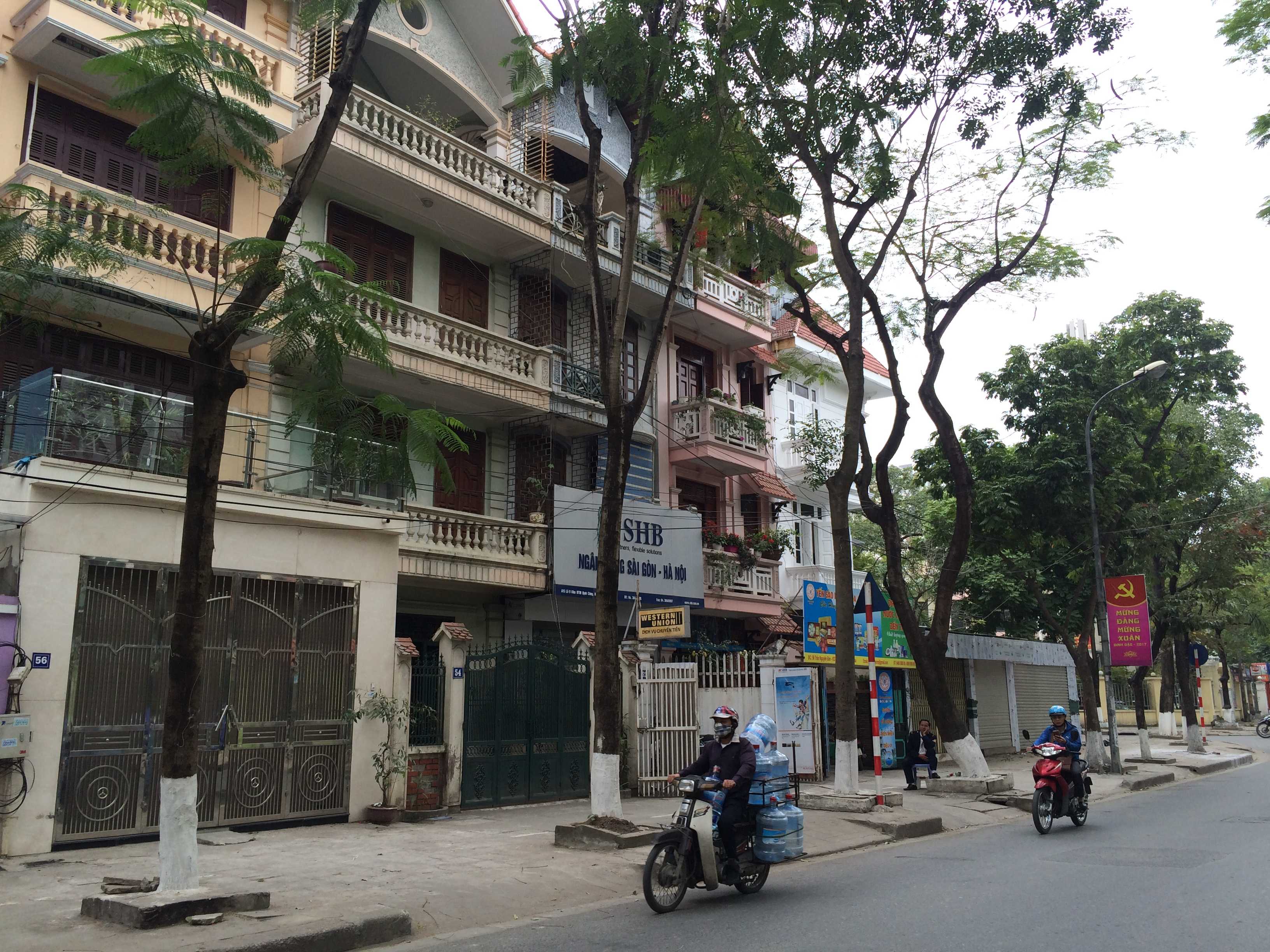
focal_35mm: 30
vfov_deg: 46.8
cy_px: 476
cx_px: 635
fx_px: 1101
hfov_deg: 60.0
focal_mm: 4.12
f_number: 2.2
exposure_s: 1/331
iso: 32
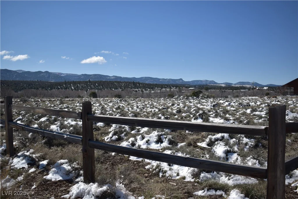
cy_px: 100
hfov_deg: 53.1
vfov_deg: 36.9
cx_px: 149
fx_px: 298
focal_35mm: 36
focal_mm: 24
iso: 100
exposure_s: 1/1600
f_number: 4
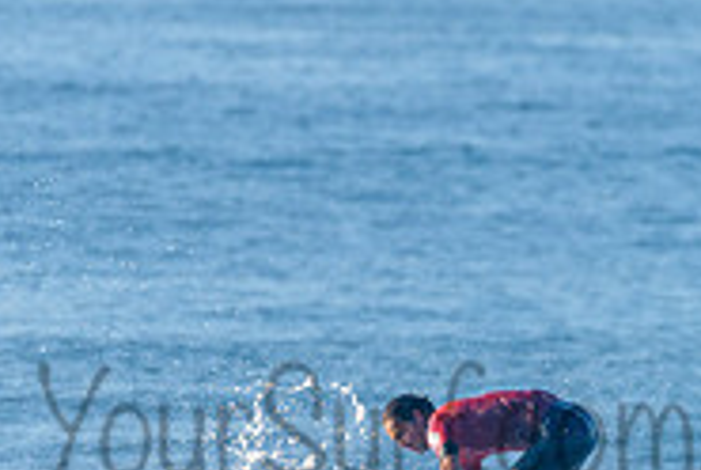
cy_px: 389
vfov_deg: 0.9
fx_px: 30542
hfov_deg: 1.3
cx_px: 428
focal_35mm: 1566
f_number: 5.6
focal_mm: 500
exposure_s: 1/2000
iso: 400
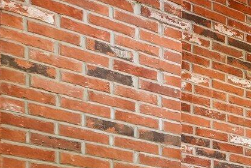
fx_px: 561
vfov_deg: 14.3
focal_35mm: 80
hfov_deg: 17.3
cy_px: 332
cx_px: 518
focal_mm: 16.5
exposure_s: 1/25
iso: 400
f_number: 8
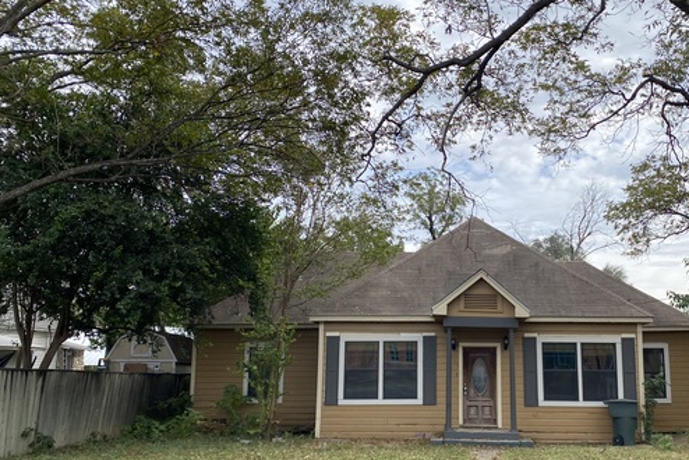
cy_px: 290
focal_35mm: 35
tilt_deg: +6.9
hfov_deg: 53.7
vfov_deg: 37.7
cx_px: 438
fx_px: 670
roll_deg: -0.3
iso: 32
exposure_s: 1/1147
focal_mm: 4.25
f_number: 1.8
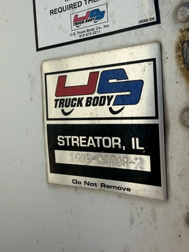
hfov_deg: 53.1
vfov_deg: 67.3
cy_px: 127
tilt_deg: -2.9
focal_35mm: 26
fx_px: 189
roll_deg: +1.6
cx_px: 99
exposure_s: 1/777
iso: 20
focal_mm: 2.22
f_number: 2.2
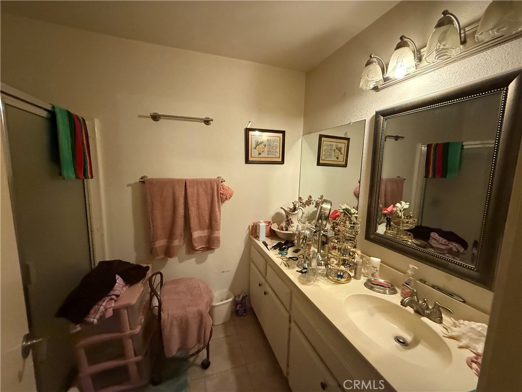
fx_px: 211
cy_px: 196
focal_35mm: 14
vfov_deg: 85.7
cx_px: 261
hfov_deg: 102.1
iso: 800
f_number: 2.2
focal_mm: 2.22
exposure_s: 1/60
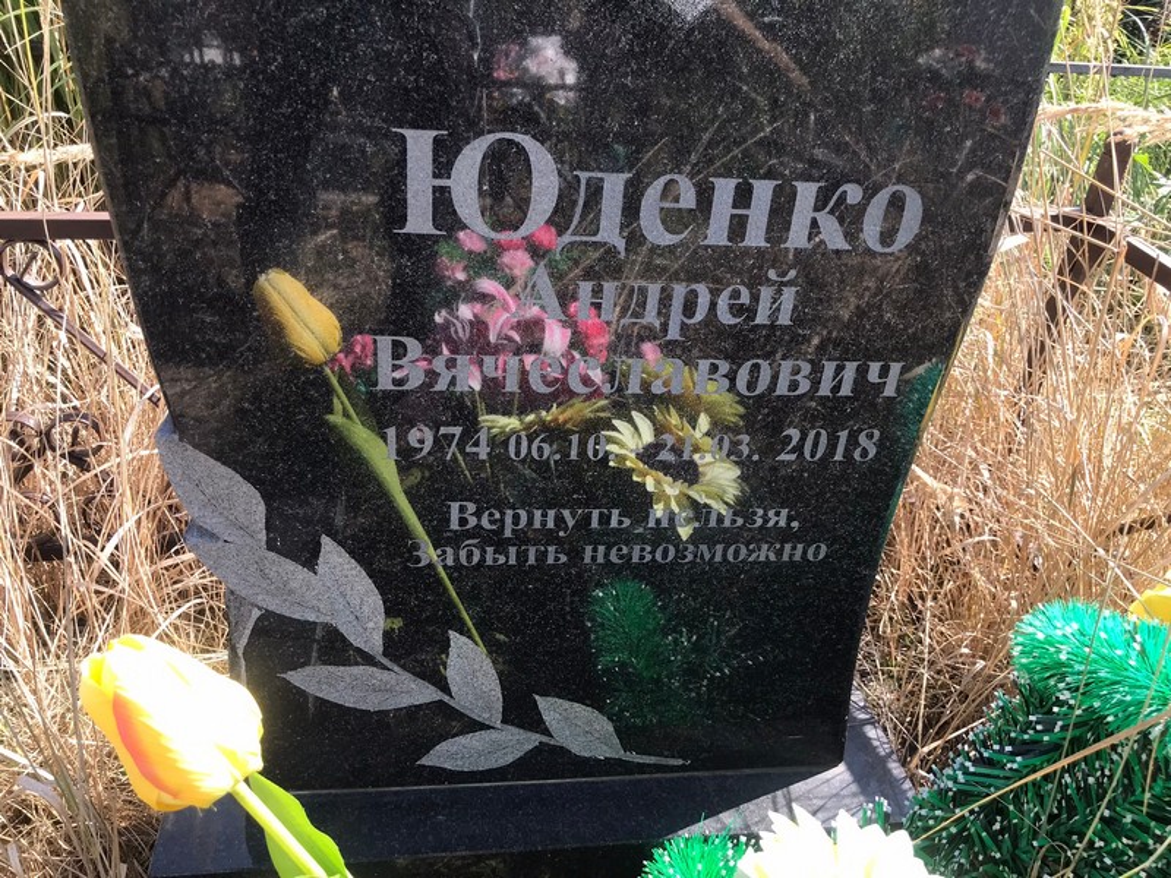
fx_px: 947
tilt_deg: -30.5
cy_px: 439
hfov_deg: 63.4
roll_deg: -4.1
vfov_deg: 49.7
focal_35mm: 28
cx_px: 586
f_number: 1.8
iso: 20
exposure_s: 1/458
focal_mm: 3.99
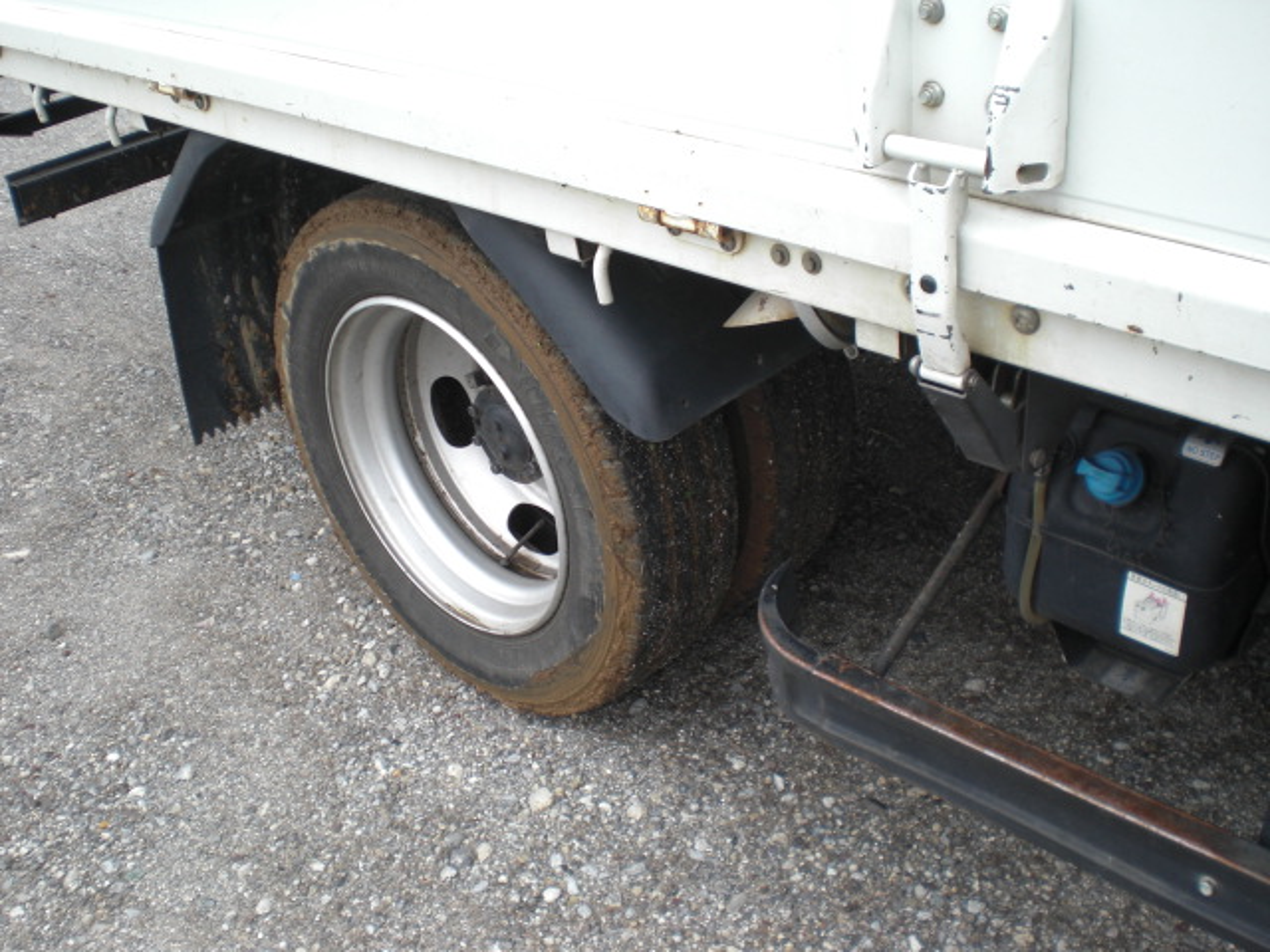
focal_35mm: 38
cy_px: 476
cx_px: 635
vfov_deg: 37.7
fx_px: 1394
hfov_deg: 49.0
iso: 64
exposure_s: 1/160
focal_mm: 6.3
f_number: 3.1
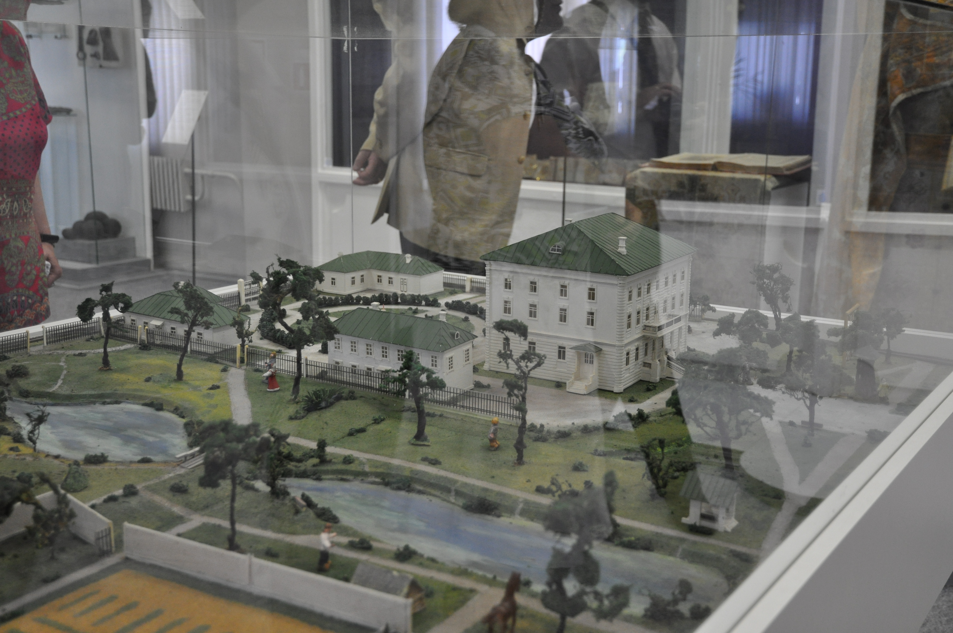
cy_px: 316
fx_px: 1190
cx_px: 476
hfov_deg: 43.7
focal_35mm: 45
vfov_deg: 29.8
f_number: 4.2
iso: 800
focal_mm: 30
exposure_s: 1/50
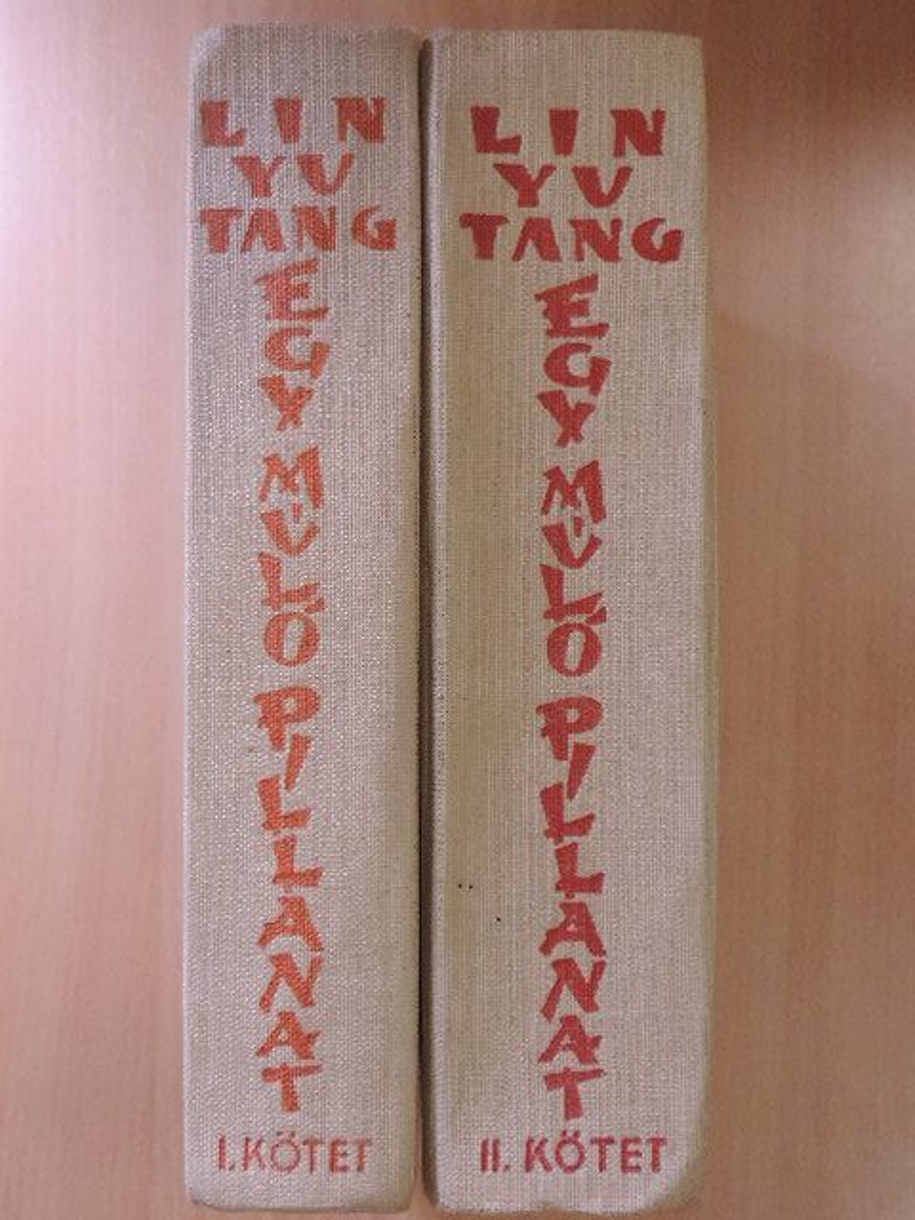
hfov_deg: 36.0
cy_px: 610
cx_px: 458
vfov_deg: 46.8
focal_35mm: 40
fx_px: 1410
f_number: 3.3
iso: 900
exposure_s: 1/100
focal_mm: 7.1
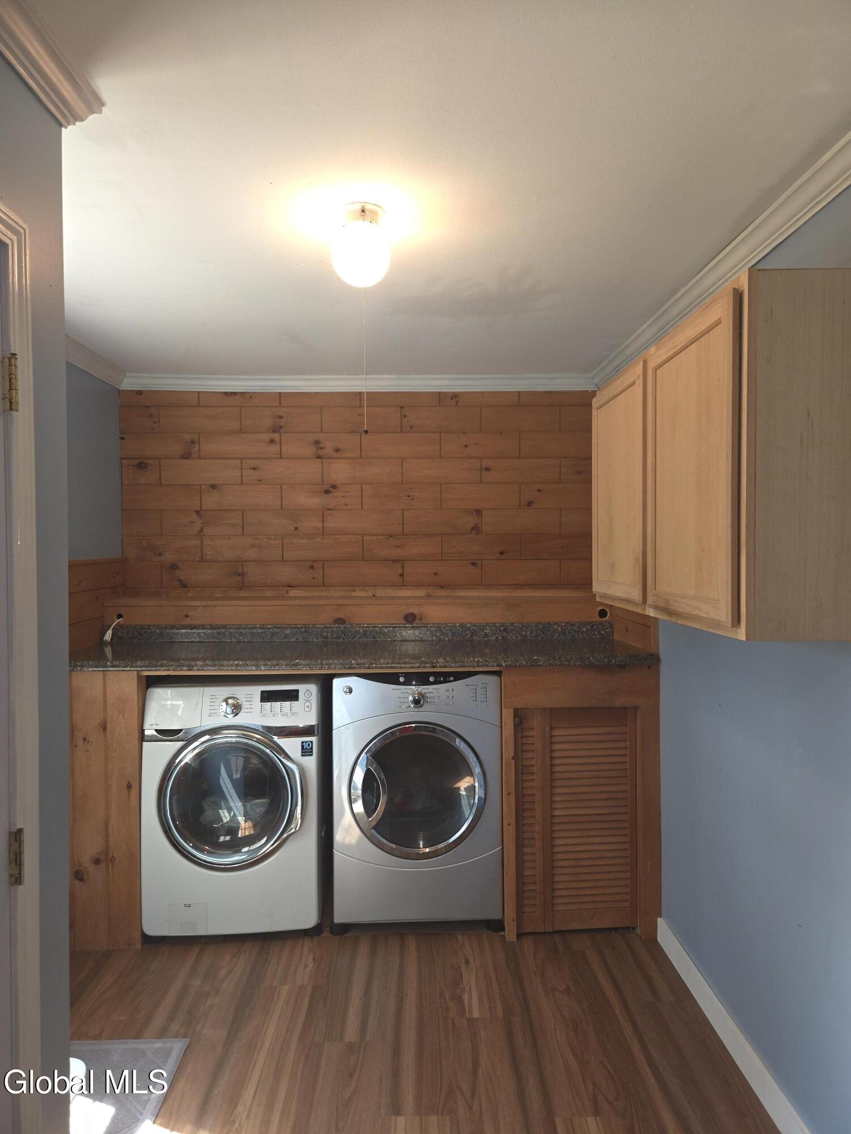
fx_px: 754
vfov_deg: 73.9
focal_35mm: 23
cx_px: 426
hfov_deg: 58.9
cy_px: 567
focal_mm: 5.4
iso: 100
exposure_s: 1/60
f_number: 1.8
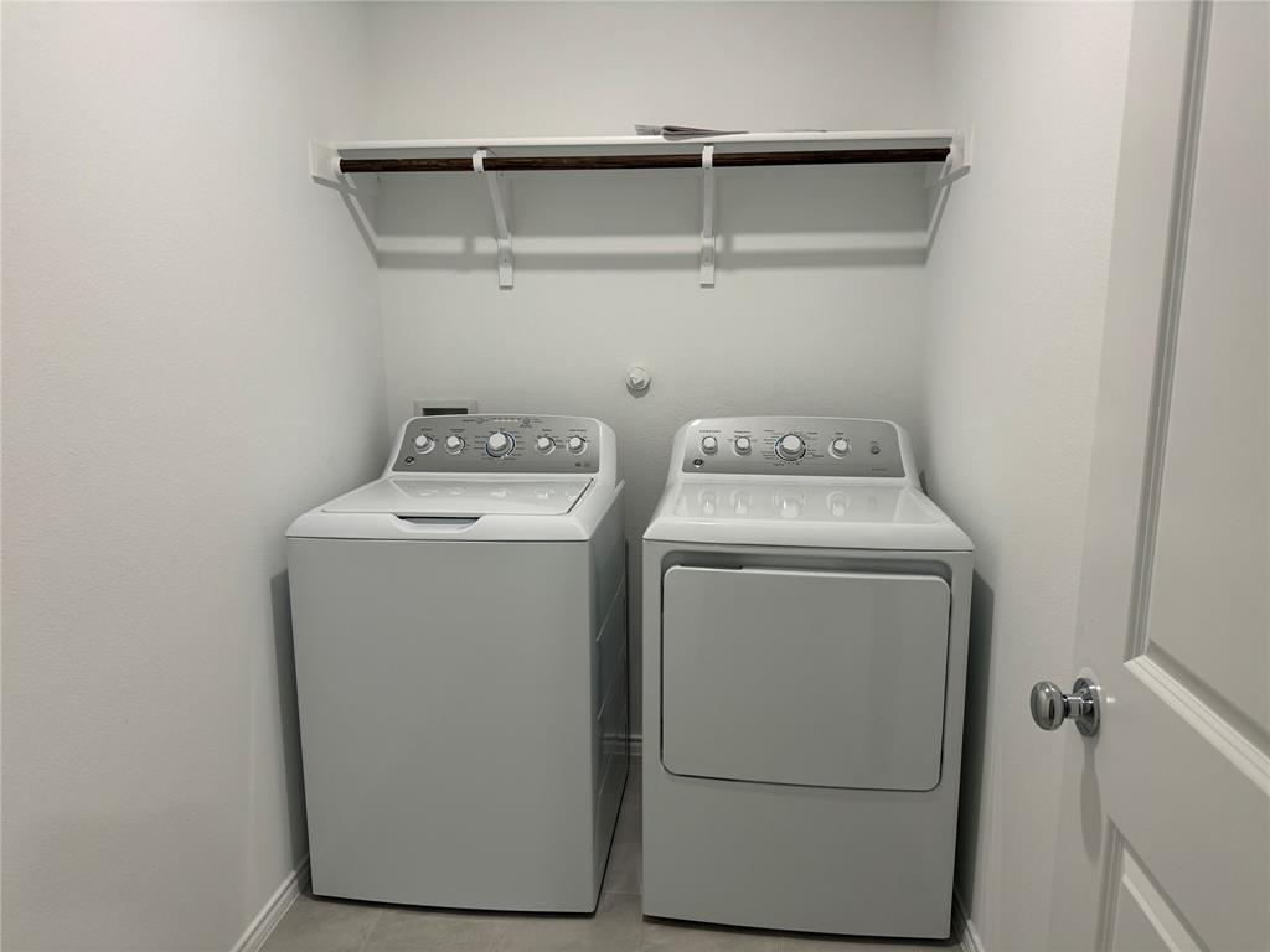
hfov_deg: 71.6
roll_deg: +0.4
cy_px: 476
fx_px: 881
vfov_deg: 56.8
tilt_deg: -9.2
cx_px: 635
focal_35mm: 24
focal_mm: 6.86
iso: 160
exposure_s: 1/120
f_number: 1.78
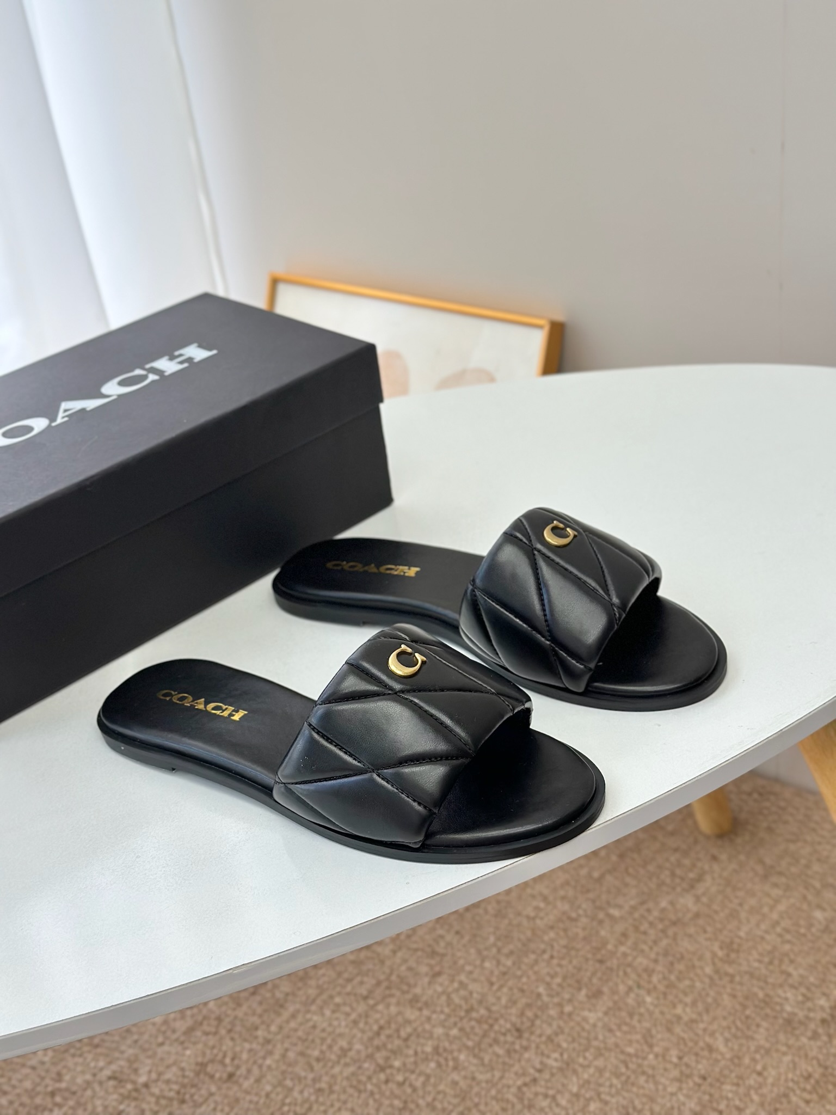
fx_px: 1546
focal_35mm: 48
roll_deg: +6.3
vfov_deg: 39.7
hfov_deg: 30.3
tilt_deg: -28.4
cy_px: 558
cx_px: 418
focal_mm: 6.86
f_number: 1.78
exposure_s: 1/333
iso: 80
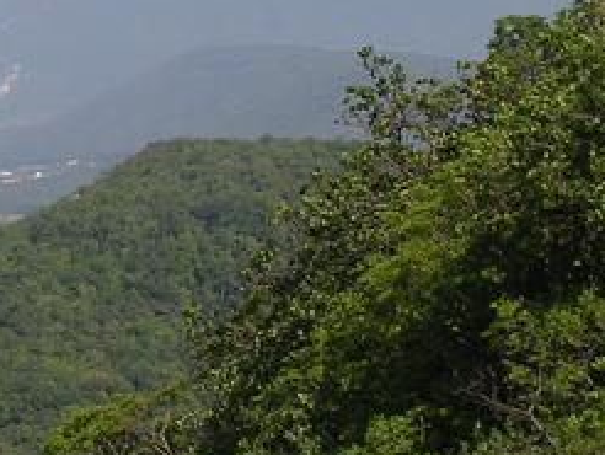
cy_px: 93
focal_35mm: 273
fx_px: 4776
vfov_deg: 5.4
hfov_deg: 7.2
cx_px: -180
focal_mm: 15.9
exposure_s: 1/418
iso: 100
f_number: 4.6
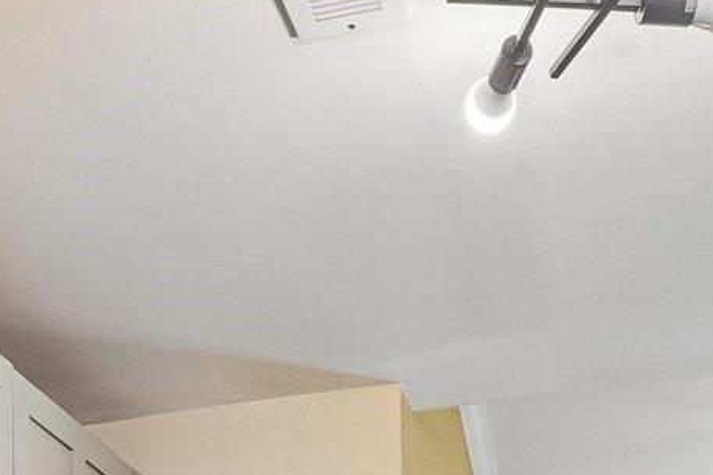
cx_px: 200
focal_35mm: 67
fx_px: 1327
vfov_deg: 16.2
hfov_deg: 29.7
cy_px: 918
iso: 400
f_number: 8
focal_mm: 10
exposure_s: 1/10
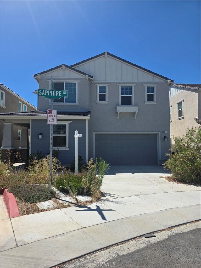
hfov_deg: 58.9
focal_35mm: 23
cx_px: 100
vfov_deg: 73.9
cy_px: 134
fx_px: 178
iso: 80
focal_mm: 6.3
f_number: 1.7
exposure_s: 1/7944
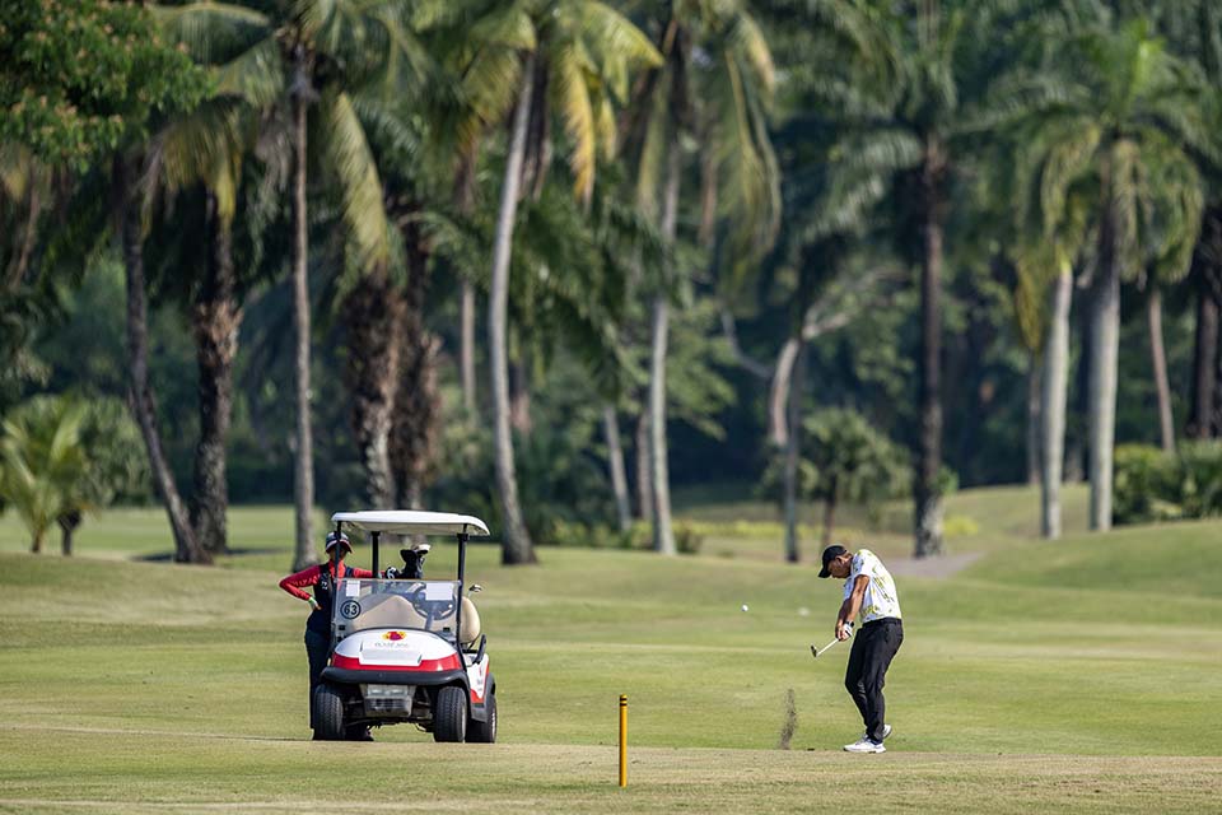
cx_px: 611
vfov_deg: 3.4
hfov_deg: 5.2
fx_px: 13577
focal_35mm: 400
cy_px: 408
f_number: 2.8
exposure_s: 1/2500
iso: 220
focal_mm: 400
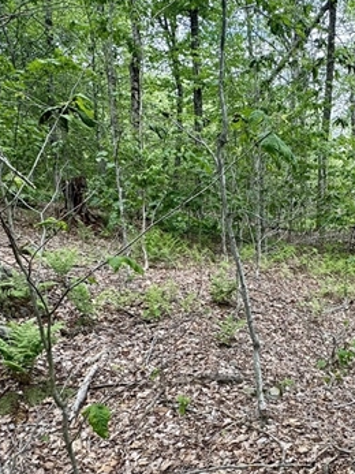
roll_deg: +4.2
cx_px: 280
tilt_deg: -12.2
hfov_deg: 43.5
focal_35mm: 31
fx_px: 424
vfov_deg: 58.1
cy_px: 275
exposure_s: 1/99
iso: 40
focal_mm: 2.22
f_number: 2.2
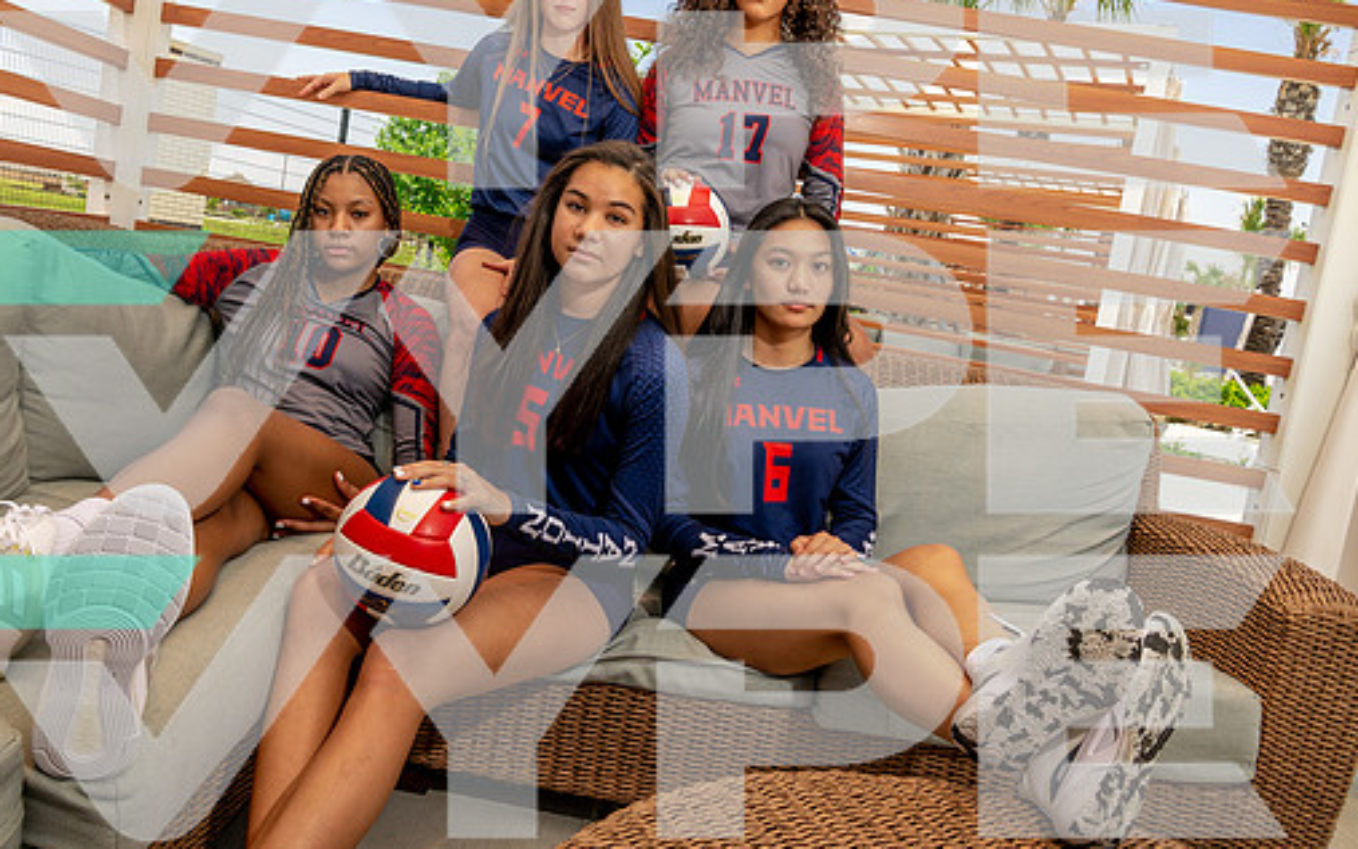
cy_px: 374
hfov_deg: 66.3
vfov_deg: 44.5
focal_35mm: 28
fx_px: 1036
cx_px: 613
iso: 100
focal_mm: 24
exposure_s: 1/160
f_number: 9
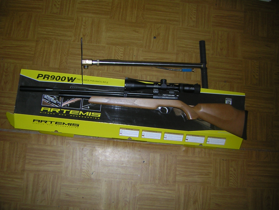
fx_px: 290
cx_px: 140
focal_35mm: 36
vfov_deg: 39.7
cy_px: 105
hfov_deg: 51.4
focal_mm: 4.7
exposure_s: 1/60.1
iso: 50
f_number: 2.6
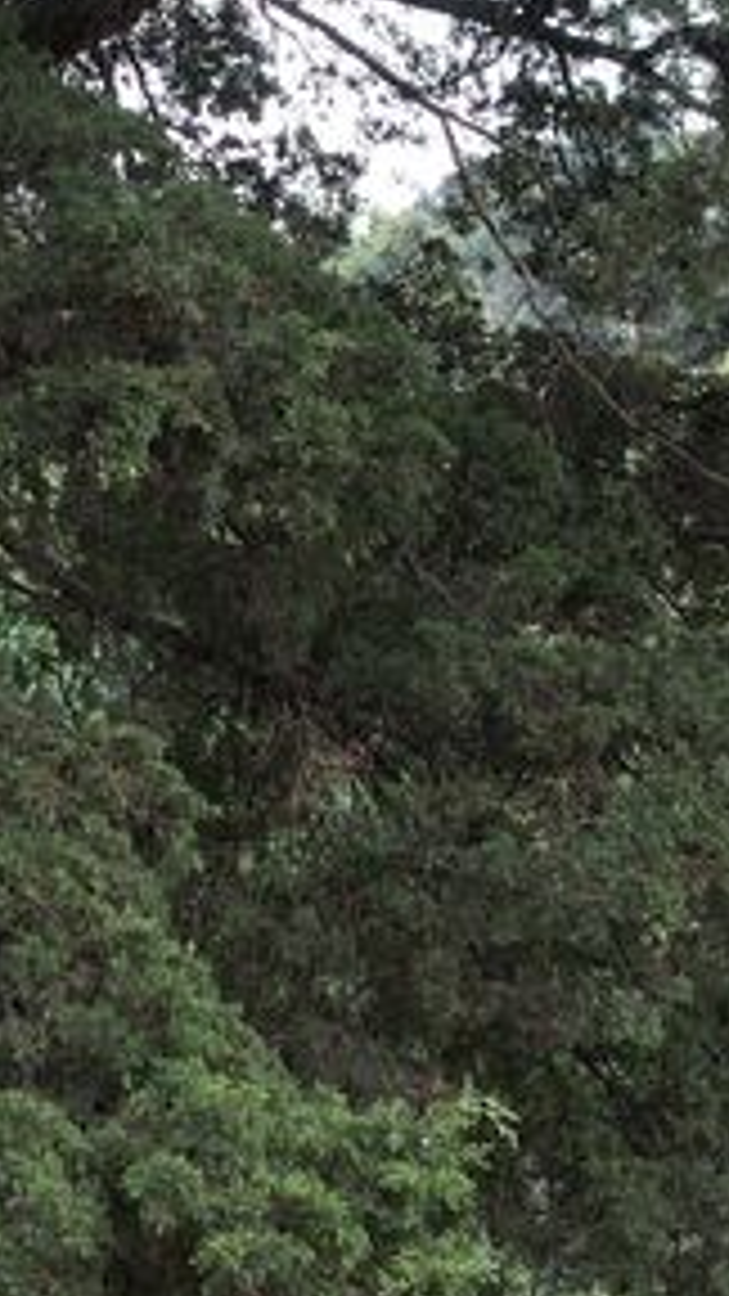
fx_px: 3299
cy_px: 616
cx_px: 90
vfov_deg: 22.2
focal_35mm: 96
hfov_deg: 12.5
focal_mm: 8.38
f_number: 2.8
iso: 110
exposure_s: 1/15
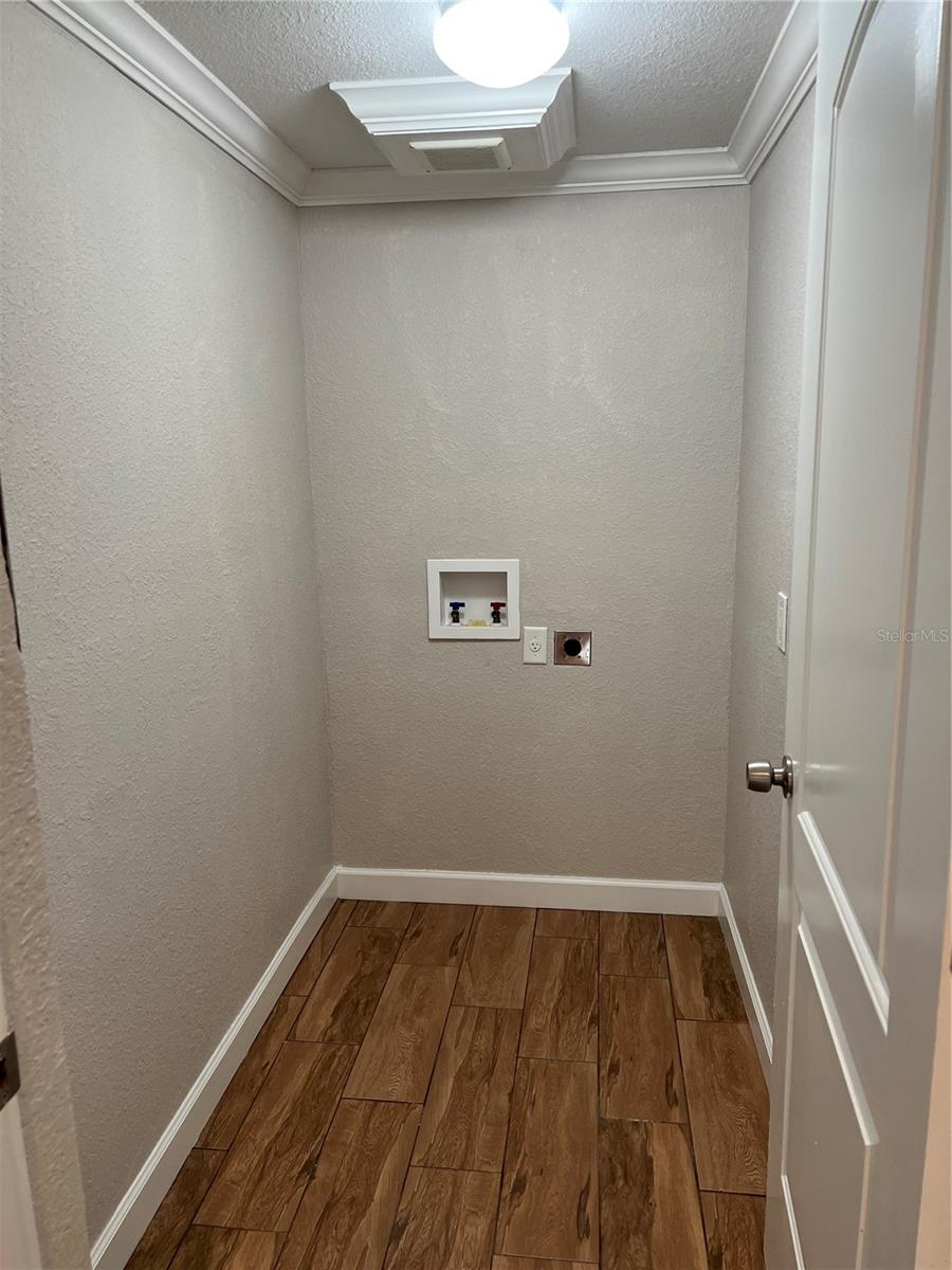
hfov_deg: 53.1
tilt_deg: -9.9
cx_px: 476
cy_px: 635
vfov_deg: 67.3
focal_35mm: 26
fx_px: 953
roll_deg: +2.4
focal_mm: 5.7
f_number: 1.5
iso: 125
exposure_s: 1/120
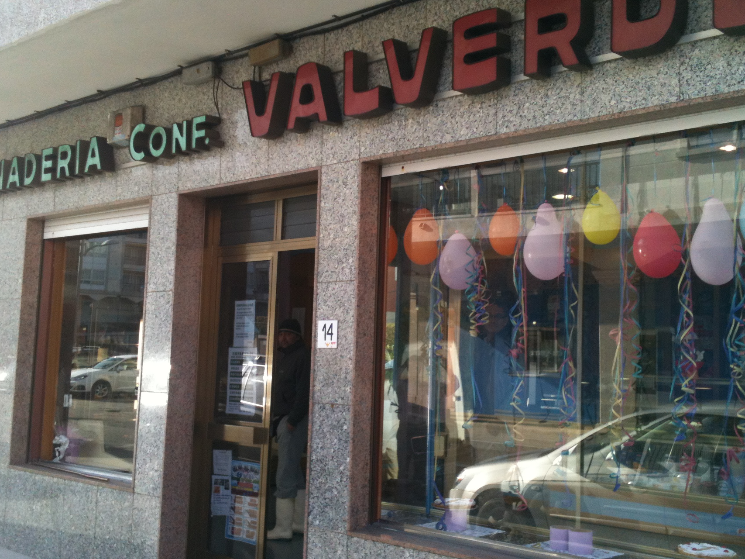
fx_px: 904
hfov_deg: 44.8
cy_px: 271
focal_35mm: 42
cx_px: 372
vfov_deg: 34.3
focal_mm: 3.85
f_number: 2.8
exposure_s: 1/182
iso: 64
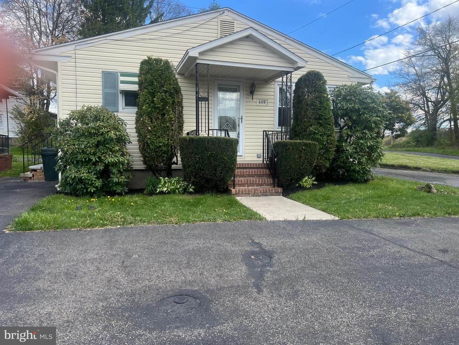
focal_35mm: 26
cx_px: 230
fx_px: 345
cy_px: 172
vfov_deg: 53.1
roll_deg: +0.0
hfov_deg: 67.3
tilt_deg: -3.3
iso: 50
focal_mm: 5.7
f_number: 1.5
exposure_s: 1/1019
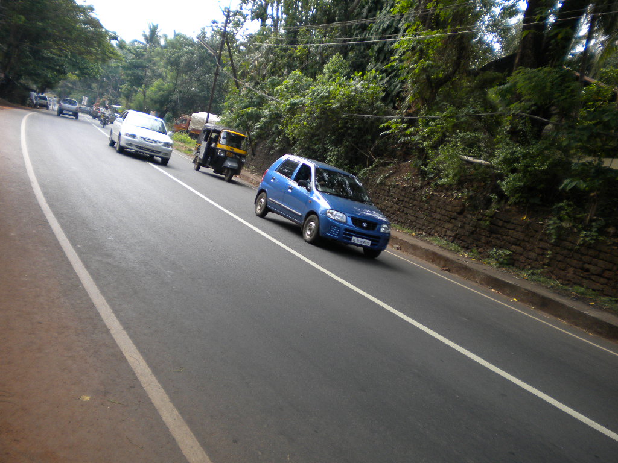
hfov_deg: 52.6
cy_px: 232
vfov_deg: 40.7
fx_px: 625
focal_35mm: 35
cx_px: 309
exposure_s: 1/513
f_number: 3.1
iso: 157
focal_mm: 6.3
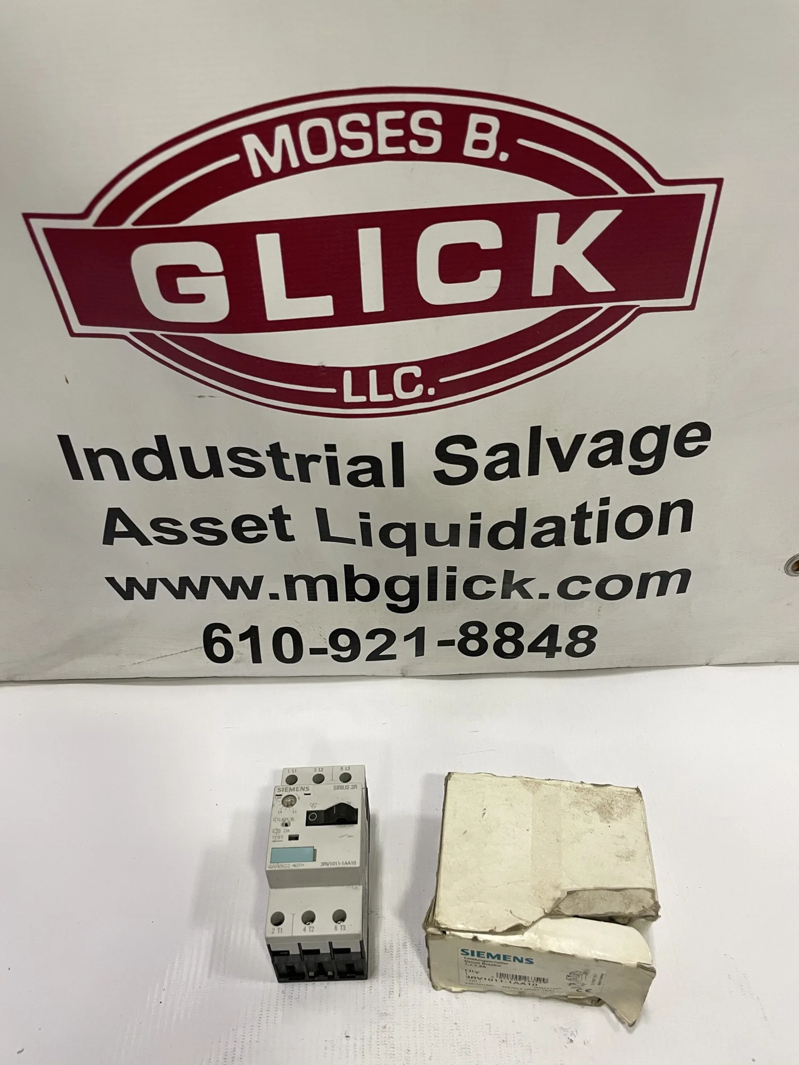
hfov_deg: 53.1
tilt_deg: -41.7
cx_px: 400
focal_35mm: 26
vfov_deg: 67.3
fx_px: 800
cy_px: 532
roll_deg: +1.9
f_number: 1.6
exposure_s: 1/60
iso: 80
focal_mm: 4.2
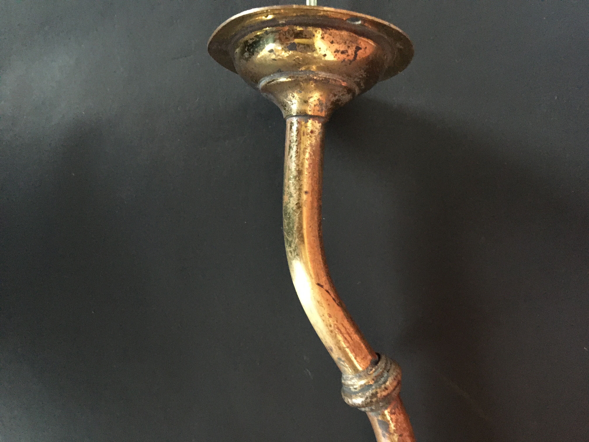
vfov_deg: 48.2
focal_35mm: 29
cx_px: 294
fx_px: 493
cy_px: 221
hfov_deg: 61.7
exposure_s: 1/17
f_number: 2.2
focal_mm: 4.15
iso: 640
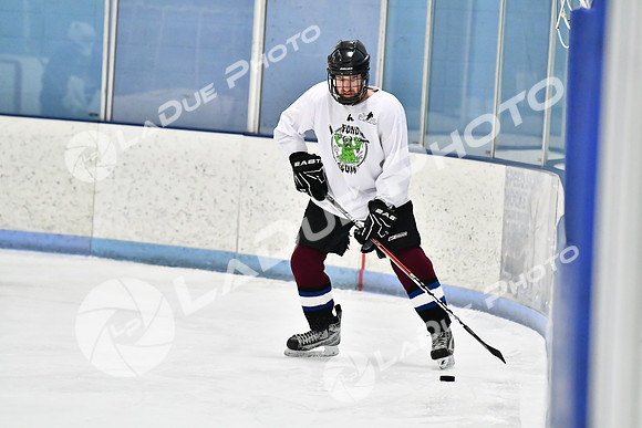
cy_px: 214
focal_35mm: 195
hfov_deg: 10.5
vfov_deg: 7.0
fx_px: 3478
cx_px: 321
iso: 6400
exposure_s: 1/1250
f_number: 3.2
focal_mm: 130
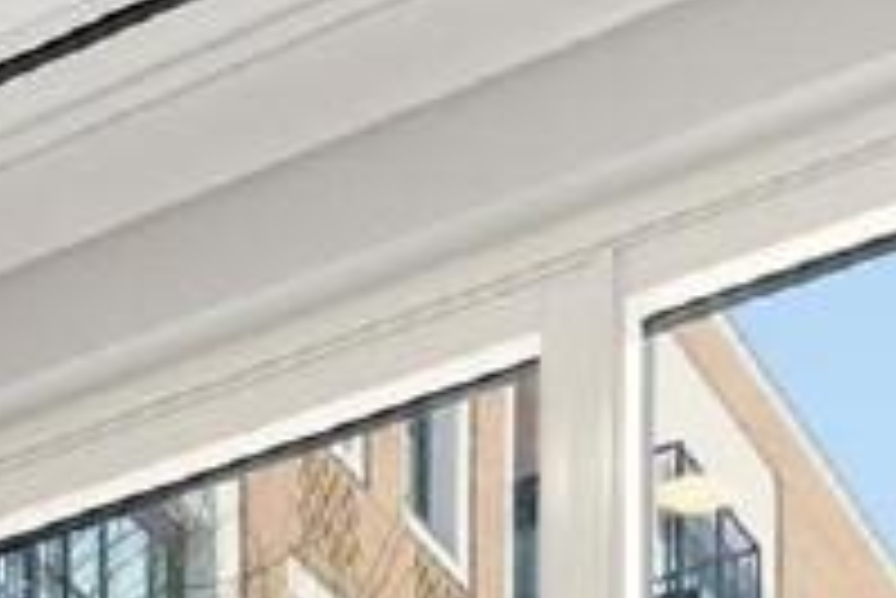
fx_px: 3188
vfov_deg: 8.2
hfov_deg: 13.6
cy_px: 2095
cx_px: -910
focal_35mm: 128
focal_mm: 17
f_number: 9
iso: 250
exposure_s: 1/125
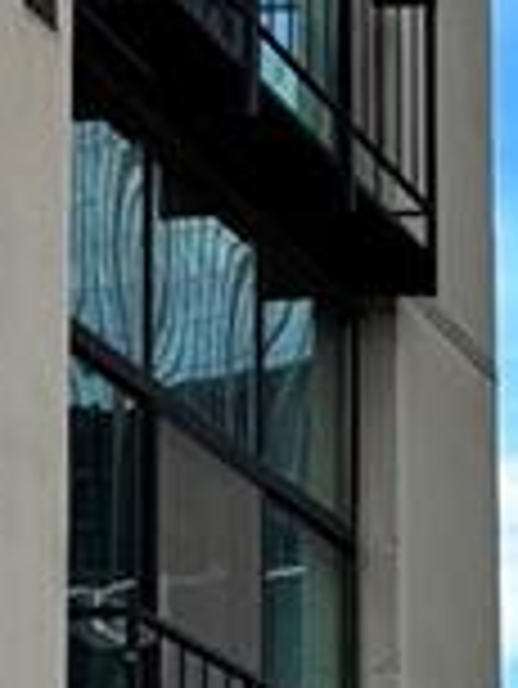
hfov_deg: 6.7
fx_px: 4065
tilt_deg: +4.4
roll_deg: +2.2
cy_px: 895
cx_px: 1491
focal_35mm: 204
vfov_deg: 9.5
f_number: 1.6
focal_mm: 5.96
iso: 50
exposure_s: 1/2105
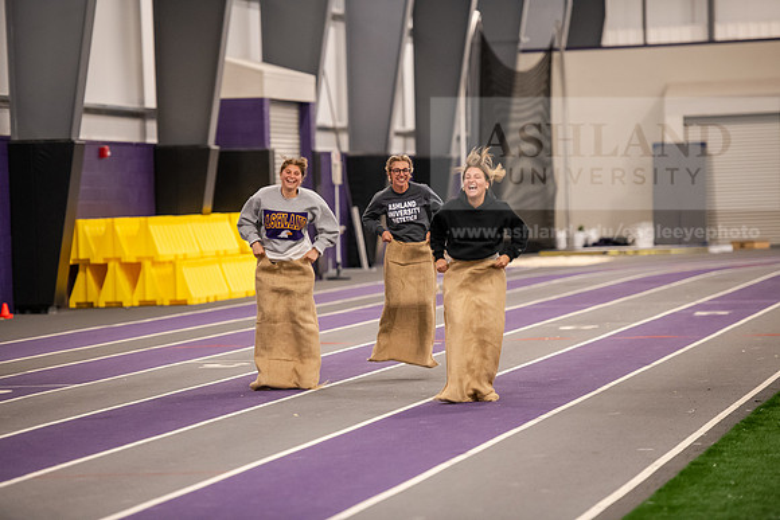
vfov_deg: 8.1
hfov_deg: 12.1
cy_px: 260
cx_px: 390
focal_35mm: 170
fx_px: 3684
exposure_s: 1/200
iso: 2500
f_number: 3.2
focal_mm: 170
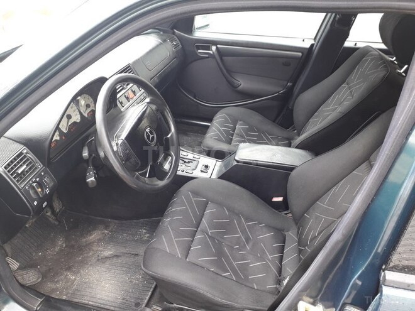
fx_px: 324
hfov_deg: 65.3
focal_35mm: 27
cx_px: 208
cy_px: 156
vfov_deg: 51.4
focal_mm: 3.6
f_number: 1.9
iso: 64
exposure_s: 1/50
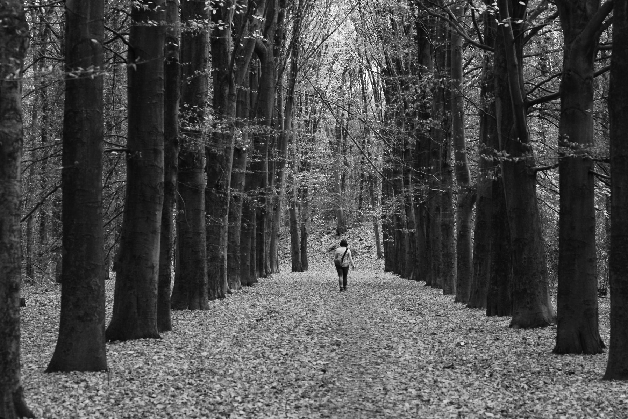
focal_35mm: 114
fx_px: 1989
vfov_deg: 12.0
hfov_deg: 17.9
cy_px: 185
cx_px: 341
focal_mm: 100
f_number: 6.3
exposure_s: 1/160
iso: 640
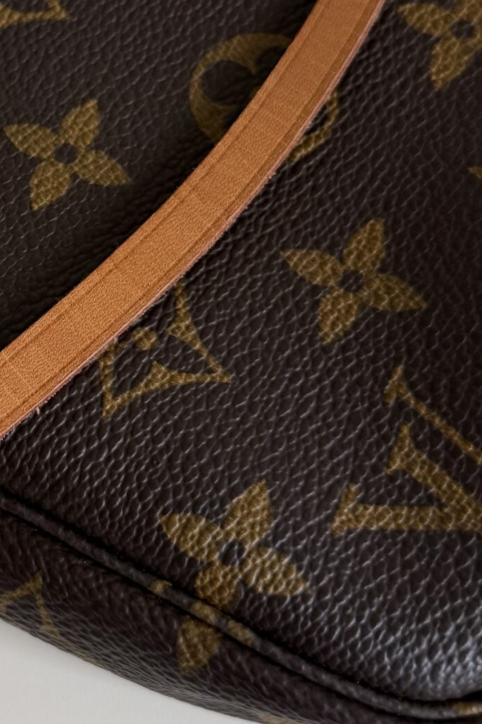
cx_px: 62
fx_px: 1226
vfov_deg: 32.1
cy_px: 152
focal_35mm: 61
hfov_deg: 21.8
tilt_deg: -76.0
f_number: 1.78
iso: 50
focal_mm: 6.76
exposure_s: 1/138
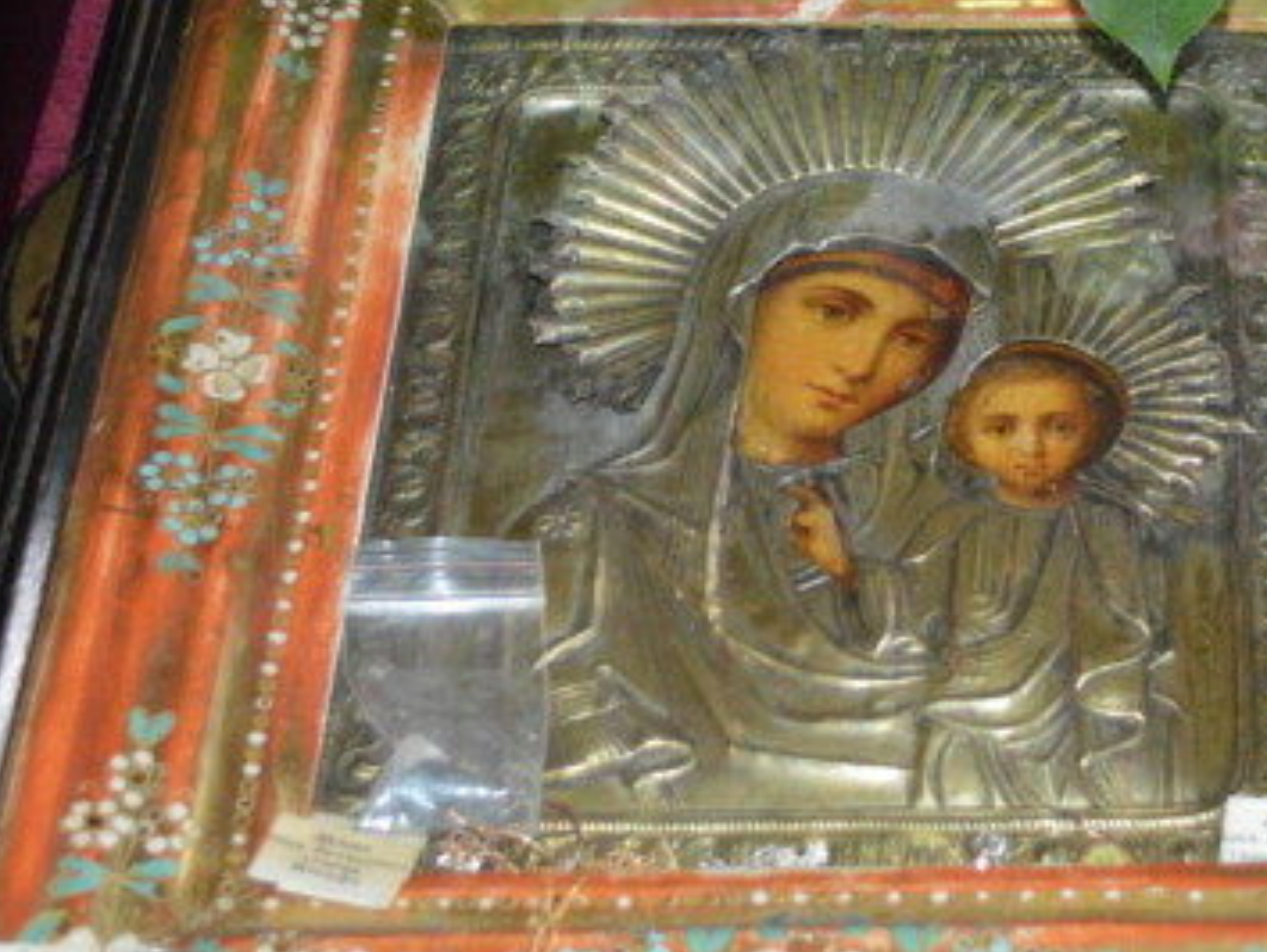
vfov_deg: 14.7
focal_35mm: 100
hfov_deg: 19.2
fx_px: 3663
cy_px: 202
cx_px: 1203
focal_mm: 24
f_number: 4
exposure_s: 1/60
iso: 3200
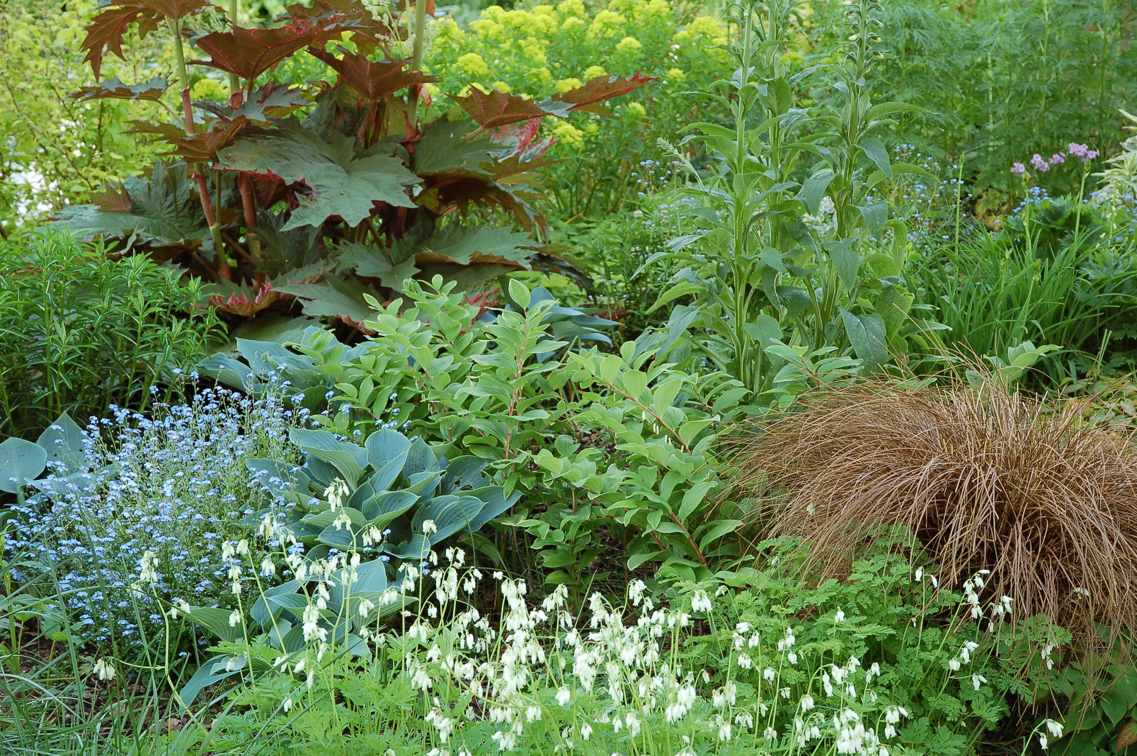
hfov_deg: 29.3
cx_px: 568
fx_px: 2177
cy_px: 378
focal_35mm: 69
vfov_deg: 19.7
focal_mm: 46
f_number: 5
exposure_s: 1/60
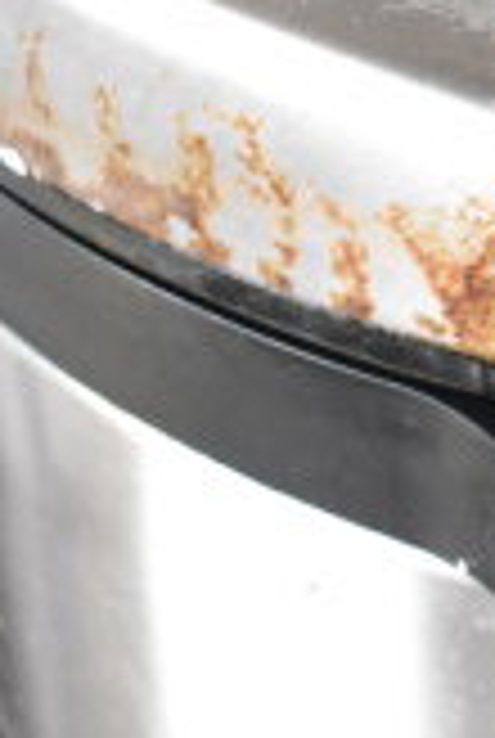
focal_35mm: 156
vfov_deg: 13.1
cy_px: 407
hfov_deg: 8.0
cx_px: 1287
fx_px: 3204
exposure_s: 1/200
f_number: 7.1
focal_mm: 28
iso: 6400
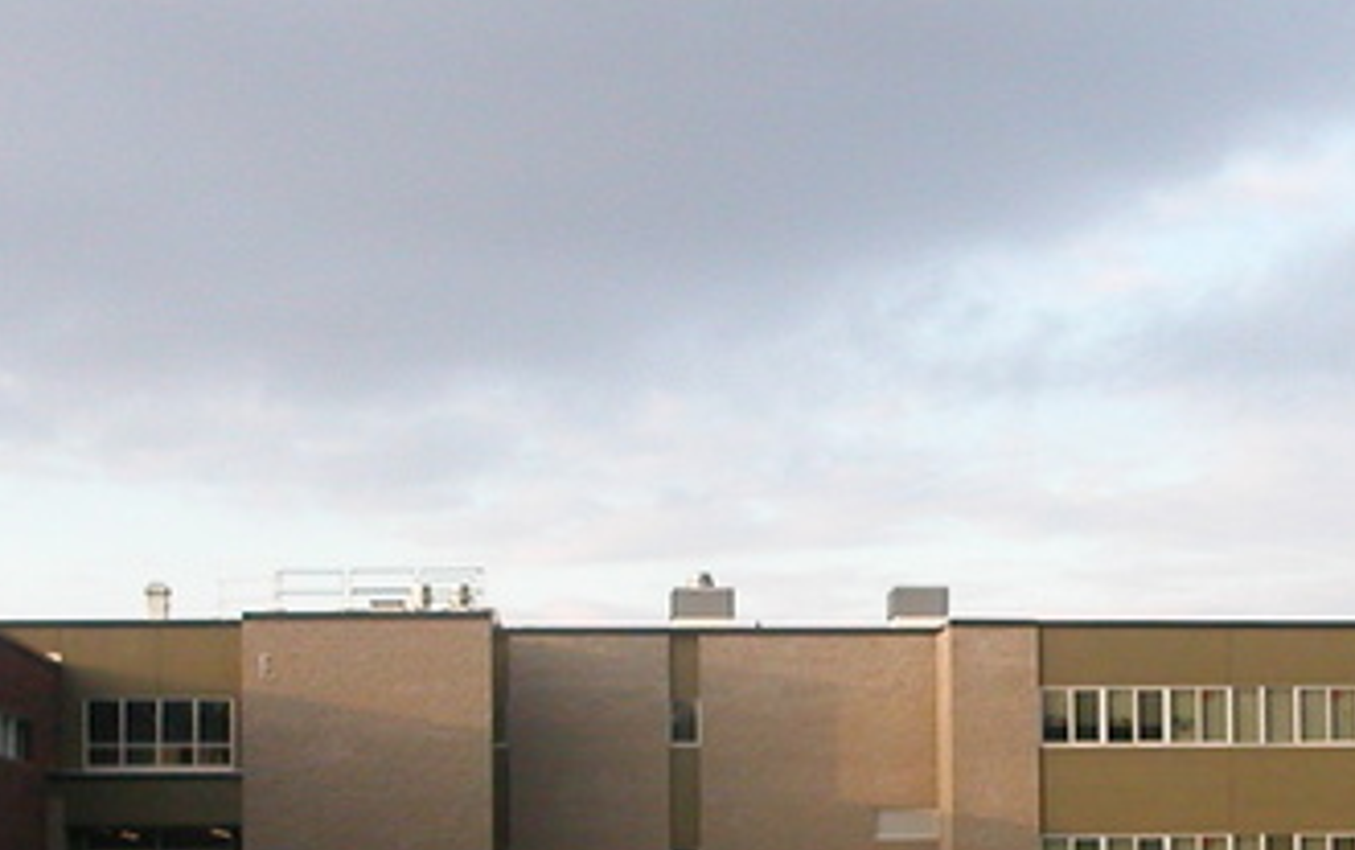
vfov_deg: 13.8
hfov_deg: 21.9
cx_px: 998
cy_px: 821
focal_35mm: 94
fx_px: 3475
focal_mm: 5.6
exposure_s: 1/340
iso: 100
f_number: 2.7
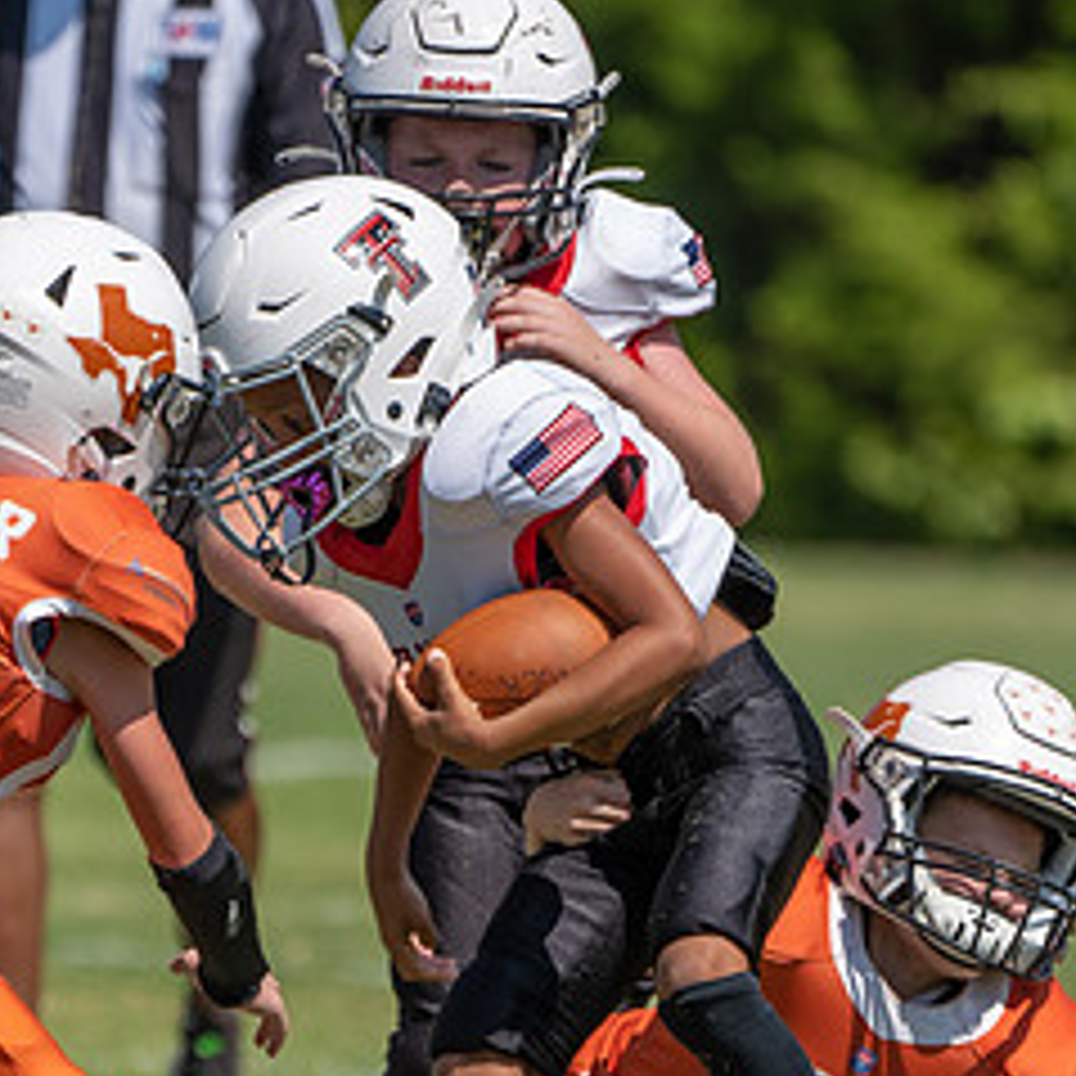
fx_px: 32952
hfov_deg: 1.9
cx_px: 398
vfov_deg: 1.9
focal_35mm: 937
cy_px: 748
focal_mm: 400
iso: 160
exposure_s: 1/1000
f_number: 5.6
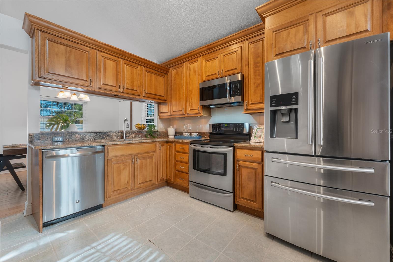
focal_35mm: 14
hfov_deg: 104.3
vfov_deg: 81.2
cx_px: 196
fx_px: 153
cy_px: 131
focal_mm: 14
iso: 160
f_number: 7.1
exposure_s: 1/10
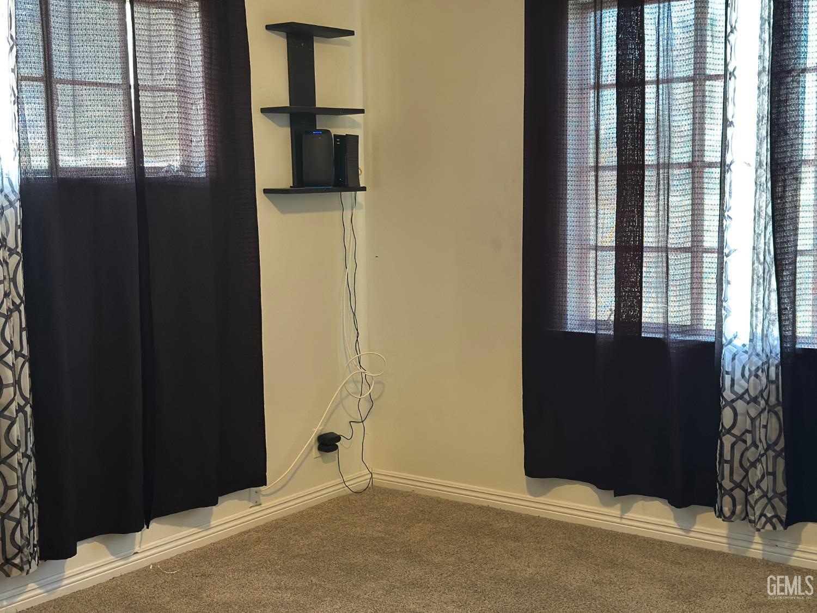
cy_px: 306
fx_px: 1133
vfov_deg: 30.3
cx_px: 408
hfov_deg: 39.7
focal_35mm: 48
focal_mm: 6.86
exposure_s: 1/48
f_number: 1.78
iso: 400
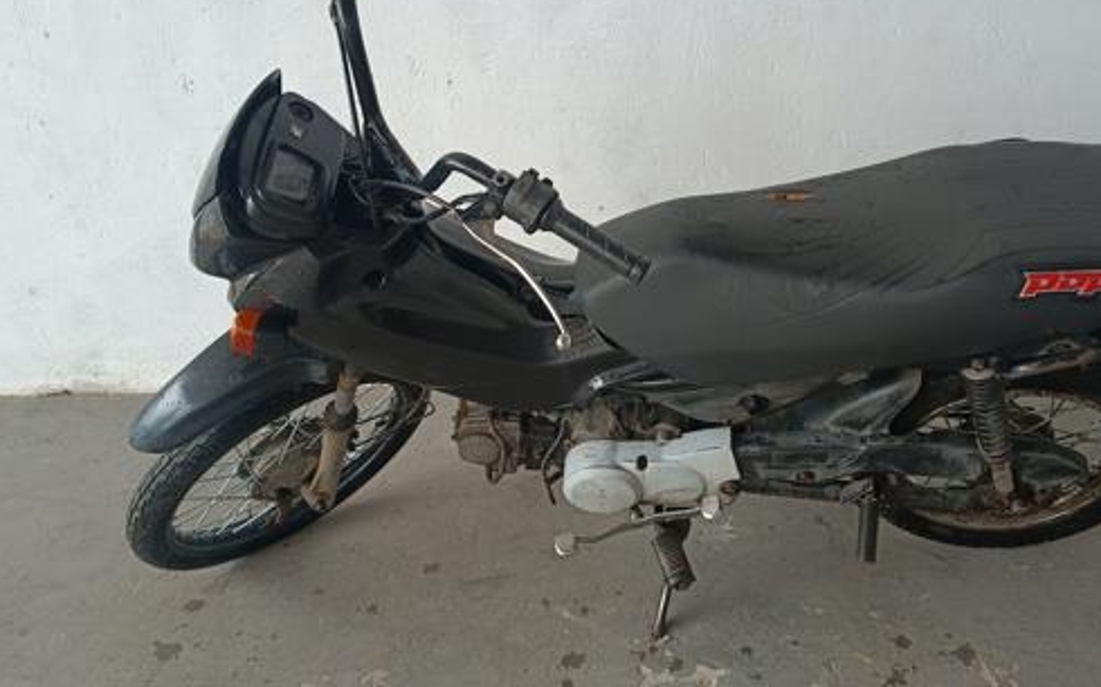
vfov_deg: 35.2
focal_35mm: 36
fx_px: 1080
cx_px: 661
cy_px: 292
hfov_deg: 53.6
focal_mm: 4.81
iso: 360
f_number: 1.8
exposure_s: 1/120
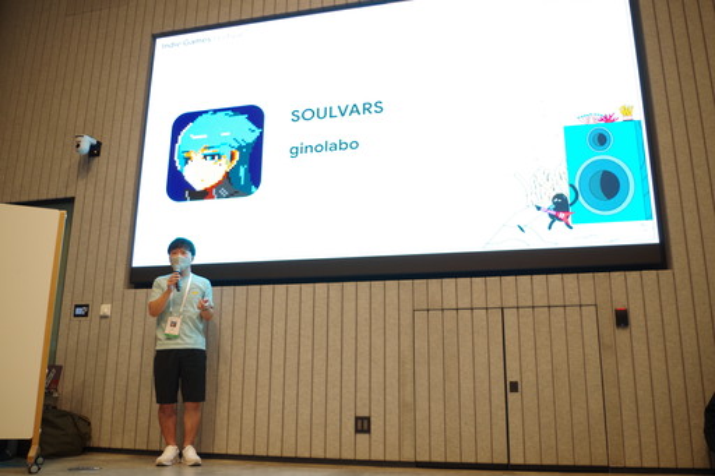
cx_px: 358
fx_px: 596
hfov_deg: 61.9
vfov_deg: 43.6
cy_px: 238
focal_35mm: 30
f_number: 4
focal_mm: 20
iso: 800
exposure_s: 1/50
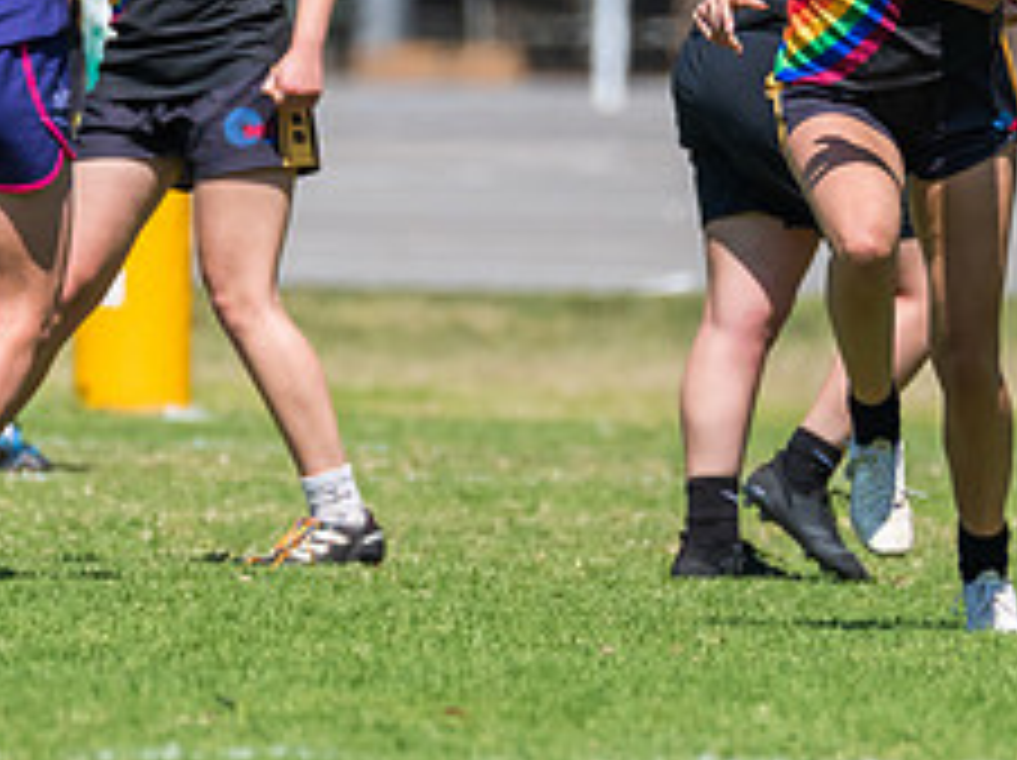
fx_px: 44287
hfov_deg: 1.3
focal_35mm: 1509
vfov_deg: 1.0
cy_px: 164
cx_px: 873
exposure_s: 1/2500
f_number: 6.3
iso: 800
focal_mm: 500
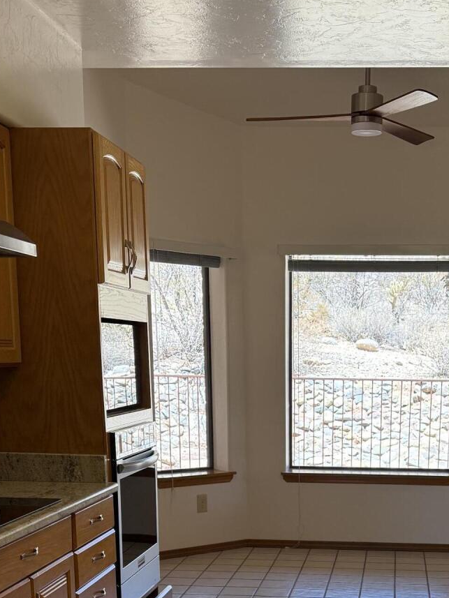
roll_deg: -1.5
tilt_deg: -13.1
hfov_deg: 25.7
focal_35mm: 56
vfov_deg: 32.1
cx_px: 346
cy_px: 576
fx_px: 968
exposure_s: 1/265
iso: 100
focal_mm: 6.76
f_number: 1.78
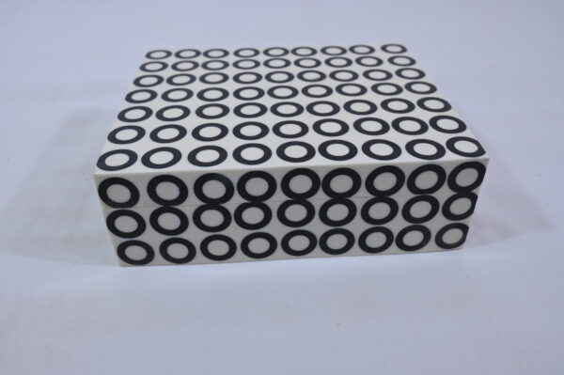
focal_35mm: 30
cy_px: 188
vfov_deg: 43.5
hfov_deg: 62.0
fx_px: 470
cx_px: 282
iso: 500
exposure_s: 1/125
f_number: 7.1
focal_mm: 30
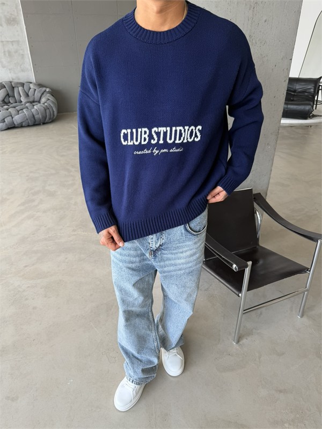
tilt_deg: -29.6
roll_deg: +0.7
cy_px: 214
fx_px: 298
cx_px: 161
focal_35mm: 24
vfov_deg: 71.6
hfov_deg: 56.8
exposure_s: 1/121
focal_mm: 6.76
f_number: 1.78
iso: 64
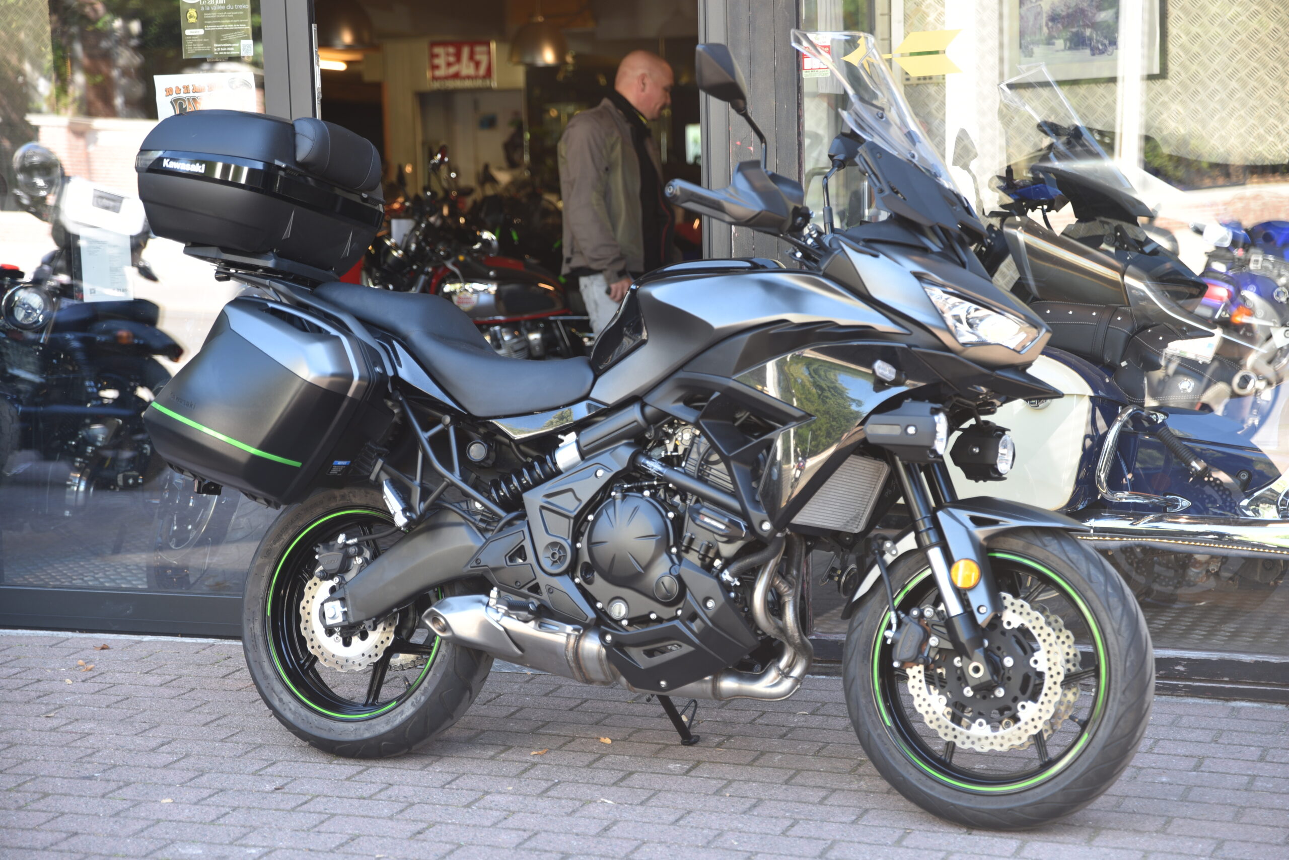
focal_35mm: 70
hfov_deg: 28.8
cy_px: 430
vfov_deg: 19.5
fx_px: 2507
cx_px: 644
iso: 100
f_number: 2.8
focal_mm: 70
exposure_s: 1/50
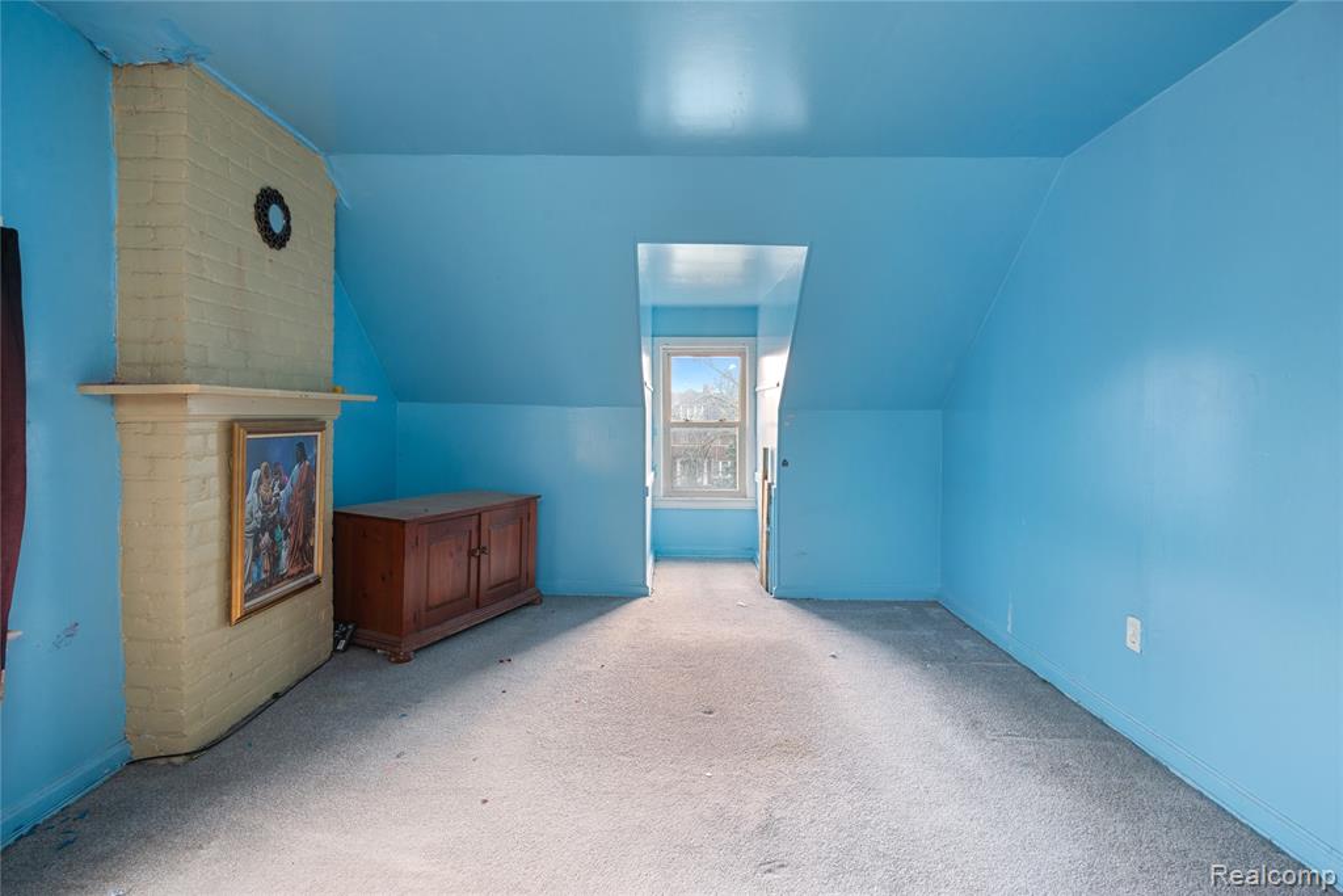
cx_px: 672
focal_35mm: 30
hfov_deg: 61.9
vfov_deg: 43.6
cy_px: 448
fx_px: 1119
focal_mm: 30
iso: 320
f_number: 9
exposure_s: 1.3
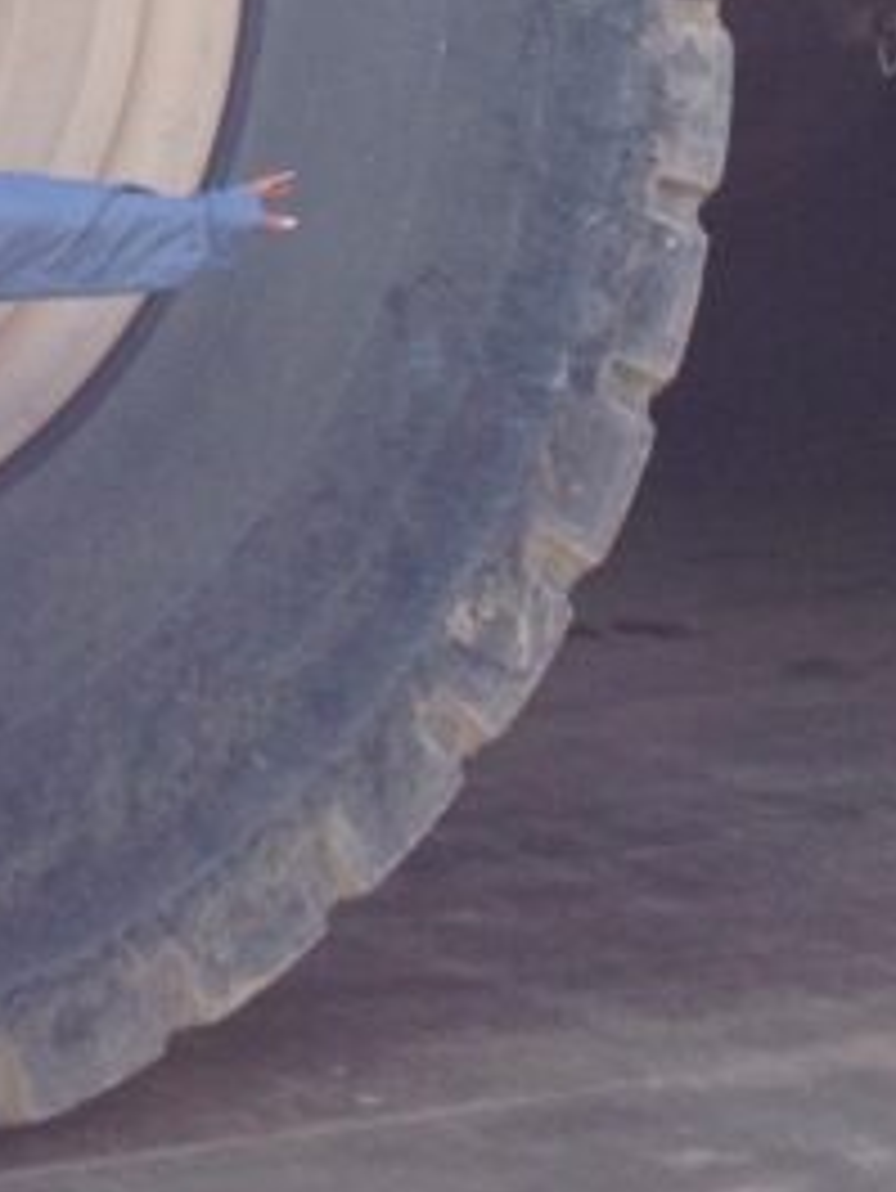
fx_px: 4655
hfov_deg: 10.7
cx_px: -383
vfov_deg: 14.1
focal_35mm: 135
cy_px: -306
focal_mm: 4.28
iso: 50
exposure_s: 1/600
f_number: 2.4
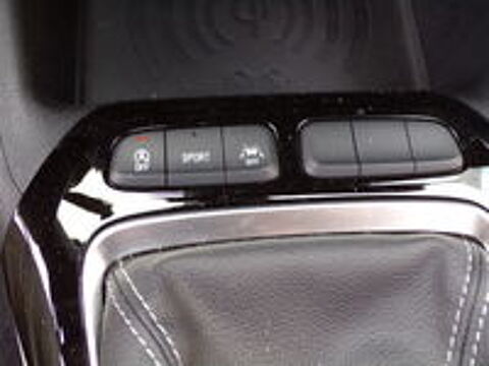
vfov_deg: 38.7
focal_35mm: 37
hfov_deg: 50.1
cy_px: 183
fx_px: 523
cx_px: 244
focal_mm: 6.6
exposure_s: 1/34
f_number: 3.3
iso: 128
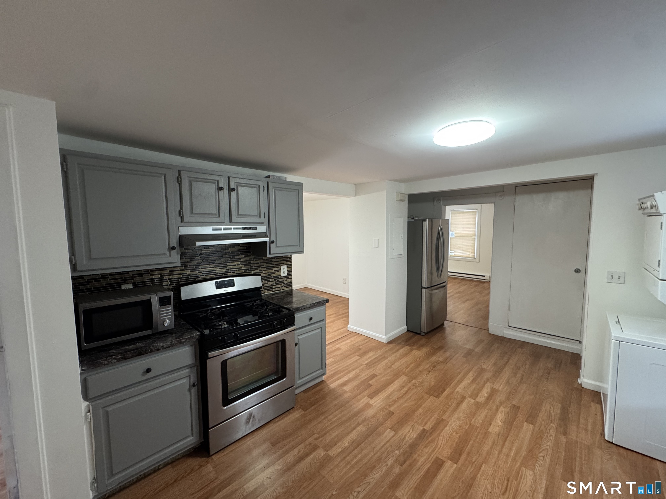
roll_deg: +0.2
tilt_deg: -5.7
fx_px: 269
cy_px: 250
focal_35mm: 14
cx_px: 333
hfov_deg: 102.1
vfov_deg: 85.7
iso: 250
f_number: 2.2
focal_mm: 2.22
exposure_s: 1/60
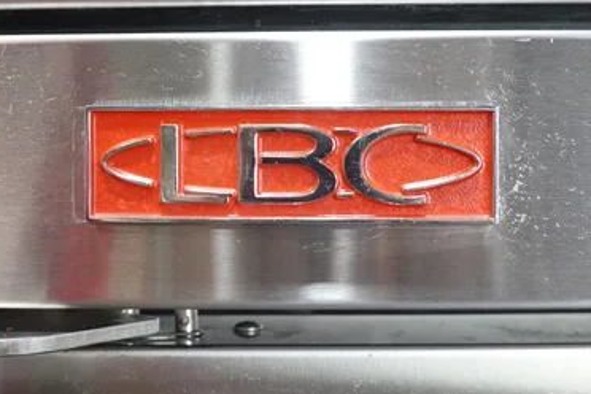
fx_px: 706
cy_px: 185
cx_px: 299
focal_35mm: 43
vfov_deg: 31.2
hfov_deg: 45.4
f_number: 4
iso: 1250
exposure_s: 1/40
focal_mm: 14.99
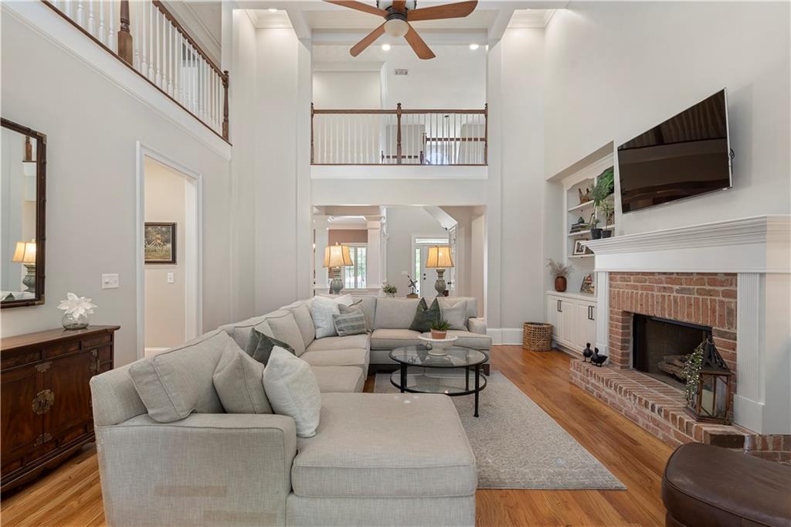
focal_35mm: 16
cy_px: 264
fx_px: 351
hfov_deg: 96.8
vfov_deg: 73.7
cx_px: 396
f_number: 8
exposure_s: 1/10
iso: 640
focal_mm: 16
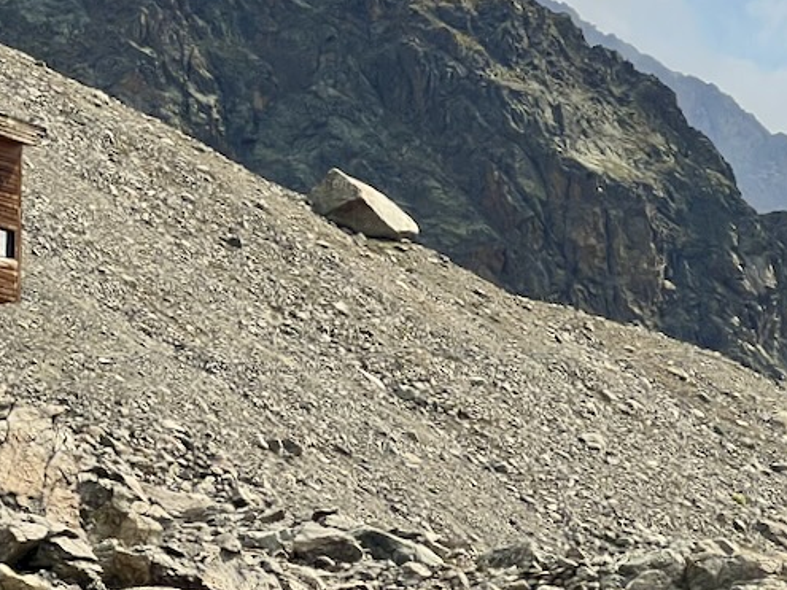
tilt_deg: +11.8
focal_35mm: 199
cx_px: -30
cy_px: 97
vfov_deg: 7.4
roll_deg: +2.1
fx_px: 4523
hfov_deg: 9.9
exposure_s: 1/1531
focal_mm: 9
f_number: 2.8
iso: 32
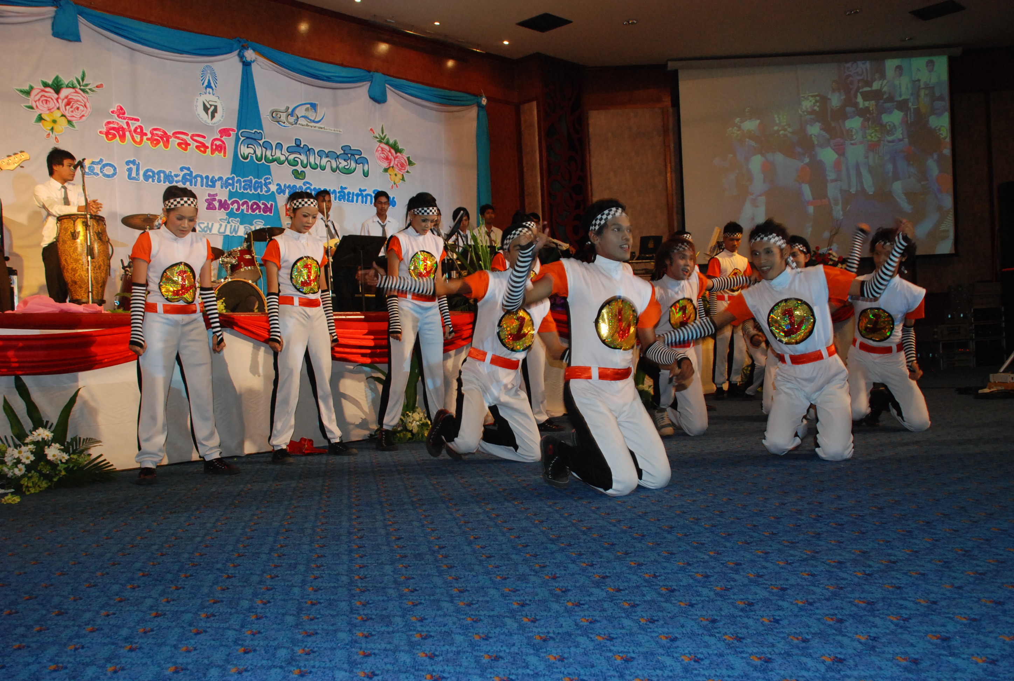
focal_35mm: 33
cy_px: 340
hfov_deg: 57.1
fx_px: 931
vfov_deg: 40.1
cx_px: 507
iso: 1000
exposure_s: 1/60
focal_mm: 22
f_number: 5
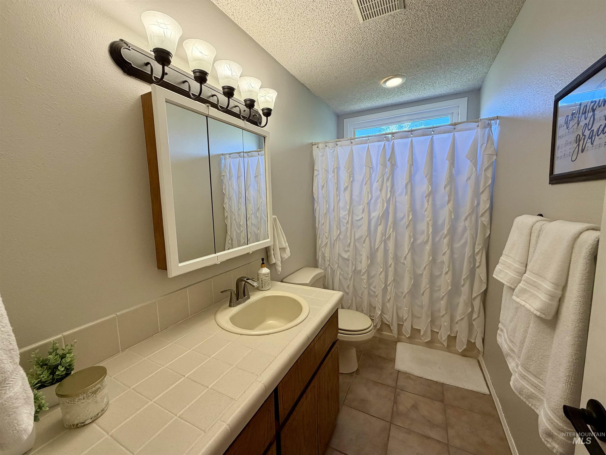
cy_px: 228
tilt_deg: -6.1
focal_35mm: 14
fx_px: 245
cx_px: 303
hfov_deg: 102.1
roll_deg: +1.8
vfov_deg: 85.7
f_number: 2.2
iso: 160
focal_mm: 2.22
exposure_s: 1/120
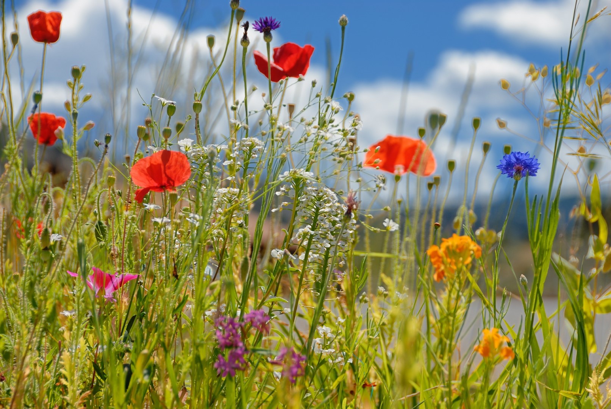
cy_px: 204
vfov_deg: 7.7
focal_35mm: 180
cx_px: 306
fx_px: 3059
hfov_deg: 11.4
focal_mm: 120
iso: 100
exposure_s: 1/320
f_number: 9
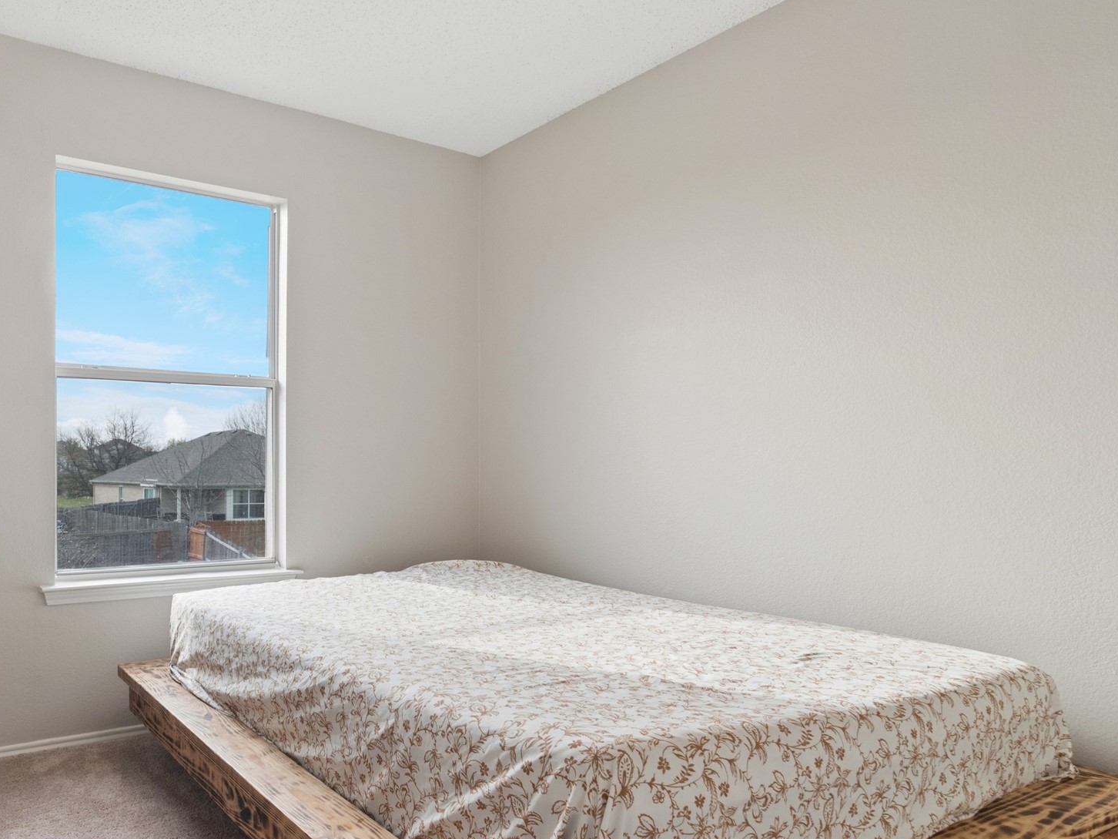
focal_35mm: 24
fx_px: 766
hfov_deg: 69.3
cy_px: 490
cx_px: 336
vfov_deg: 57.1
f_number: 9
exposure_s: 1/40
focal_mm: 11
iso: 250
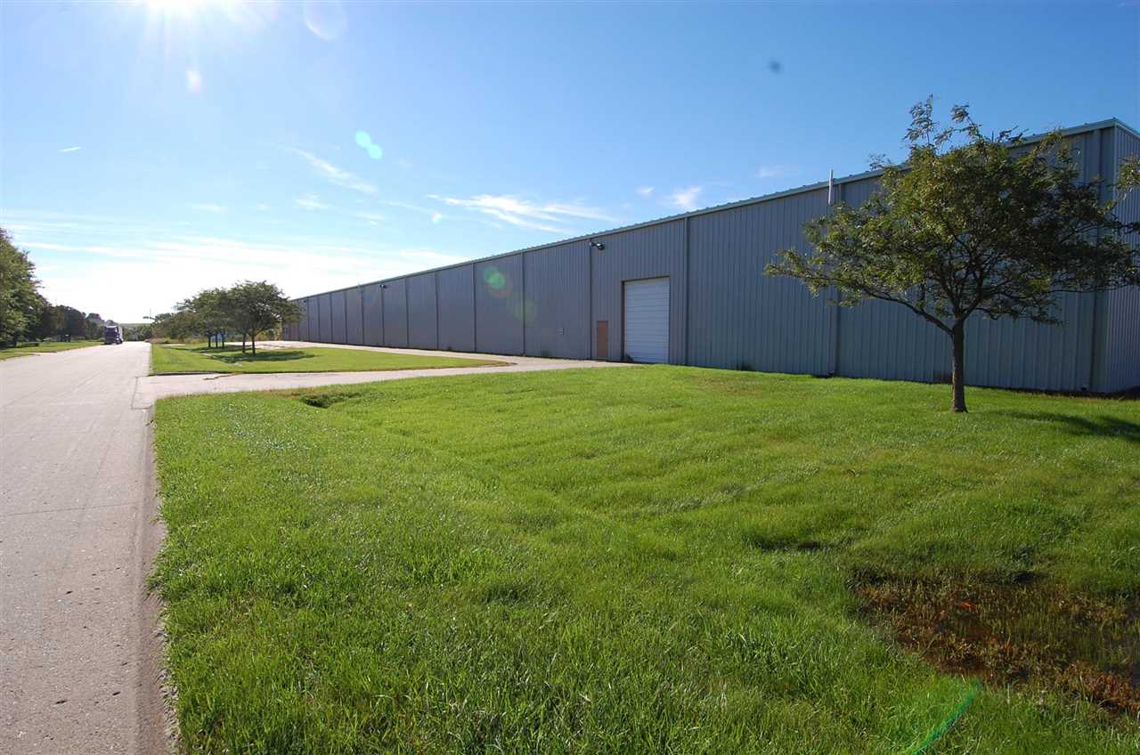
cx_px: 570
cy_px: 378
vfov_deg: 36.7
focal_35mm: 36
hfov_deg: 53.2
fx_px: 1138
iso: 200
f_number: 9
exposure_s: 1/320
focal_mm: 24
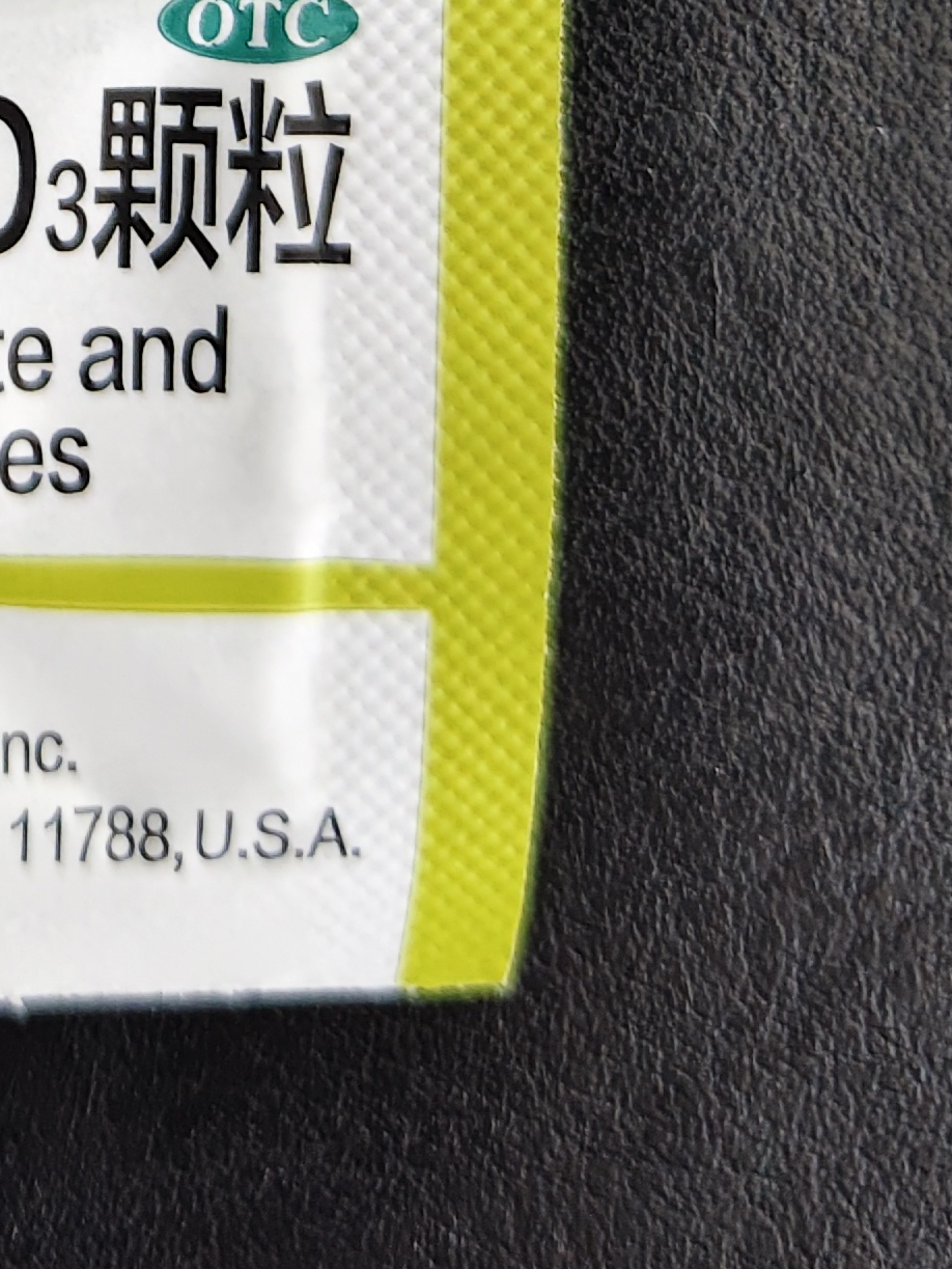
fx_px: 2822
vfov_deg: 22.1
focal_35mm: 77
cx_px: -355
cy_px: -494
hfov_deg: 17.7
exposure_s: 1/500
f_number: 1.88
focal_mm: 5.56
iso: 826
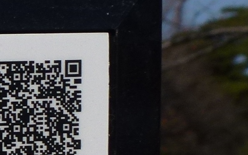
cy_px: 322
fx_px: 886
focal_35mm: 131
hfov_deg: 12.6
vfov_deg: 9.3
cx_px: -339
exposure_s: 1/1600
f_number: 4
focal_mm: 4.3
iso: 100
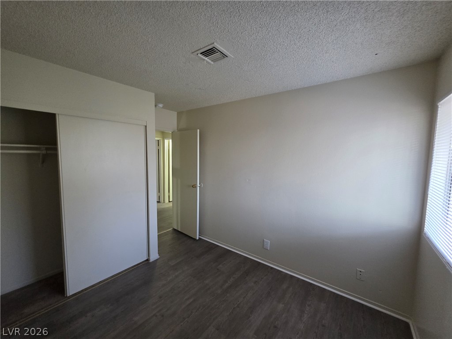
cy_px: 170
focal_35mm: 13
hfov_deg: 106.2
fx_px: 170
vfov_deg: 89.9
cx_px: 226
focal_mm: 2.2
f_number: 1.9
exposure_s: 1/60
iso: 320
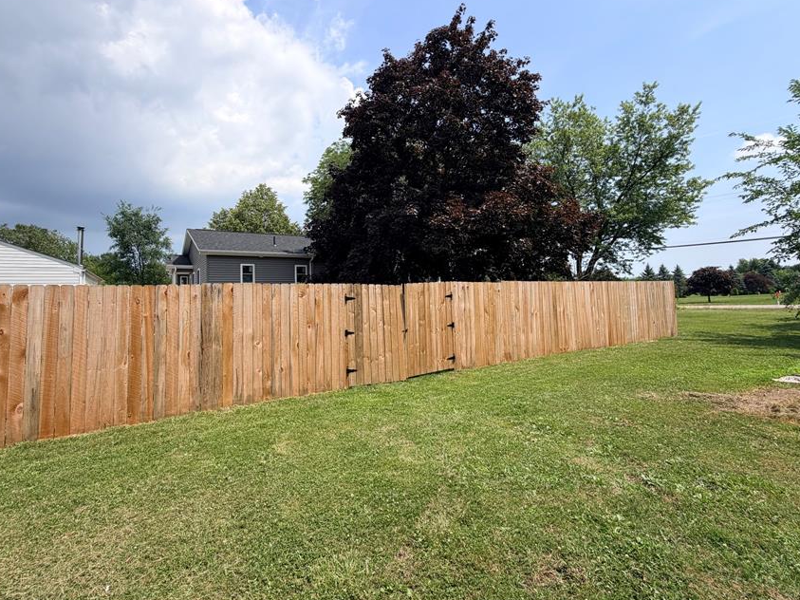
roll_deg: +1.6
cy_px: 274
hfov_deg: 91.0
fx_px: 393
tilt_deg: +3.9
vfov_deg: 74.6
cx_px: 384
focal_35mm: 17
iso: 20
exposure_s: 1/942
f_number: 2.2
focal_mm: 2.22
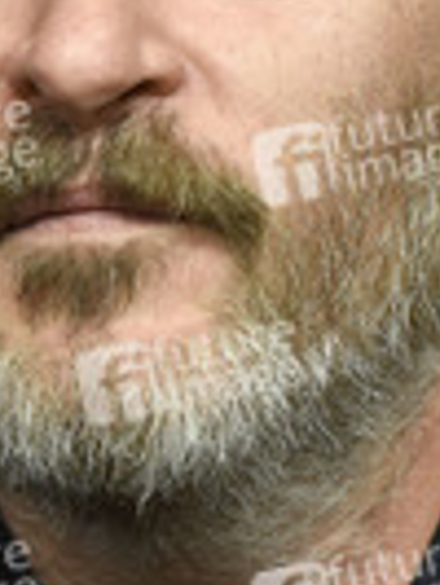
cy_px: 44
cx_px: 249
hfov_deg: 2.0
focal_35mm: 756
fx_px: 12786
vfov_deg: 2.6
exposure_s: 1/250
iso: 640
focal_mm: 155
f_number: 3.5
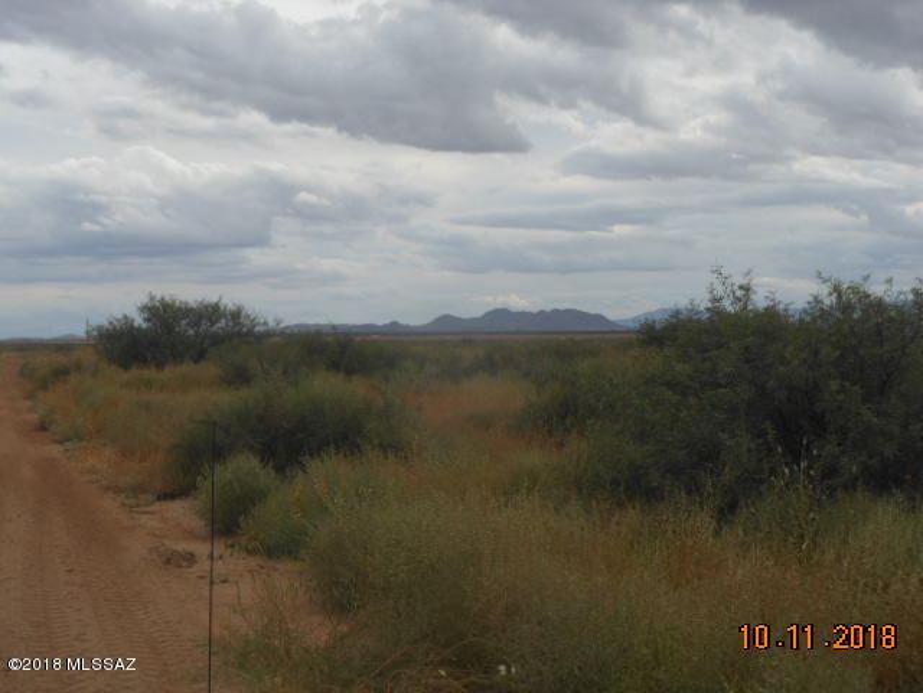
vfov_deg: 27.0
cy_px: 346
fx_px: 1440
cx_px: 462
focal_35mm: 54
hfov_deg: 35.5
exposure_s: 1/400
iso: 80
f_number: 4.9
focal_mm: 9.6
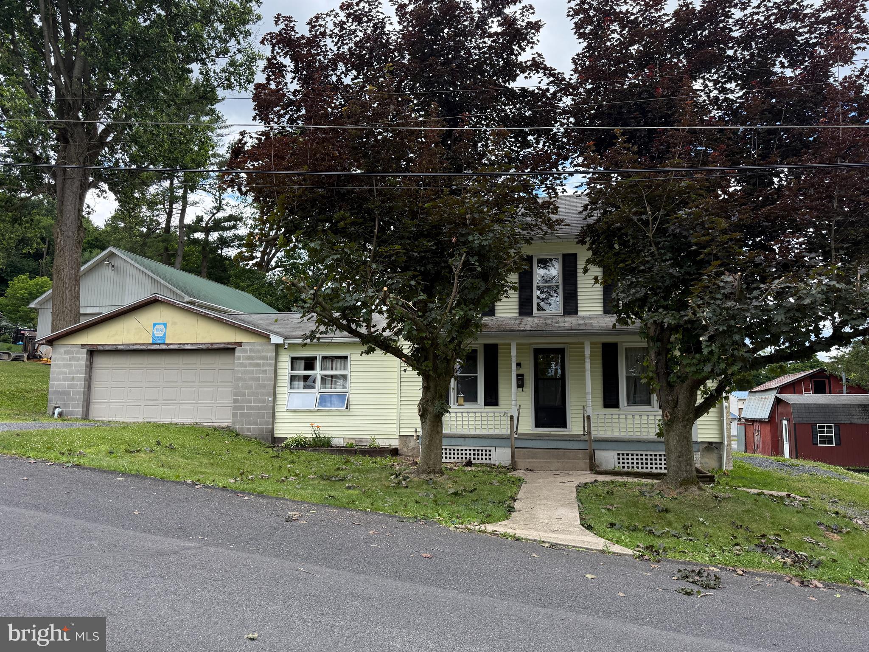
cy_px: 326
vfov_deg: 56.8
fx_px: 602
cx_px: 434
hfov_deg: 71.6
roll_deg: -0.4
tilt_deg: +7.8
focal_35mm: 24
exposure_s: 1/1901
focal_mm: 6.76
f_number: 1.78
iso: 100
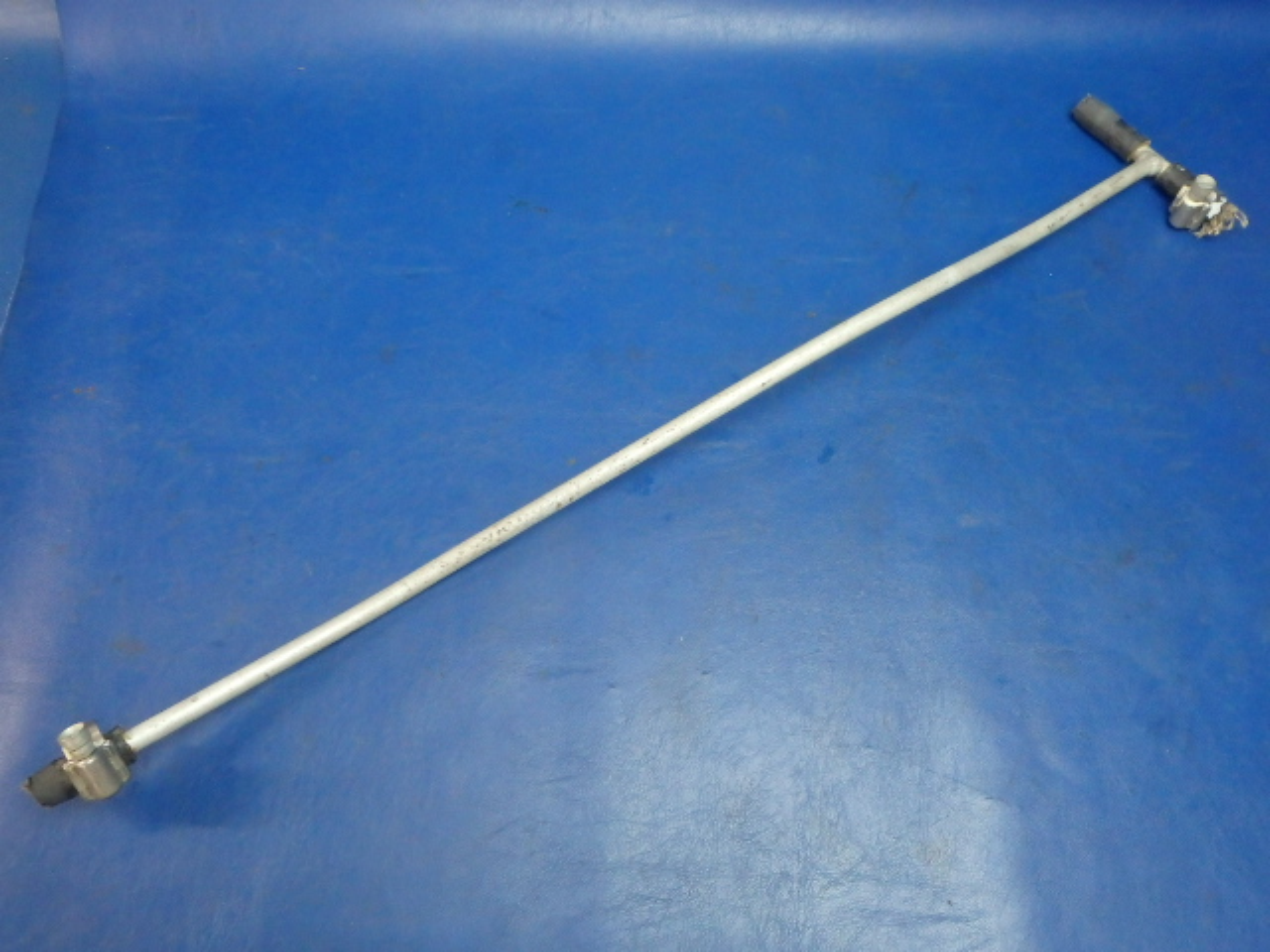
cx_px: 635
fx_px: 1027
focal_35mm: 28
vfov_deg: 49.7
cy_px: 476
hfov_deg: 63.4
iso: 800
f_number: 3.9
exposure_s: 1/60
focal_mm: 5
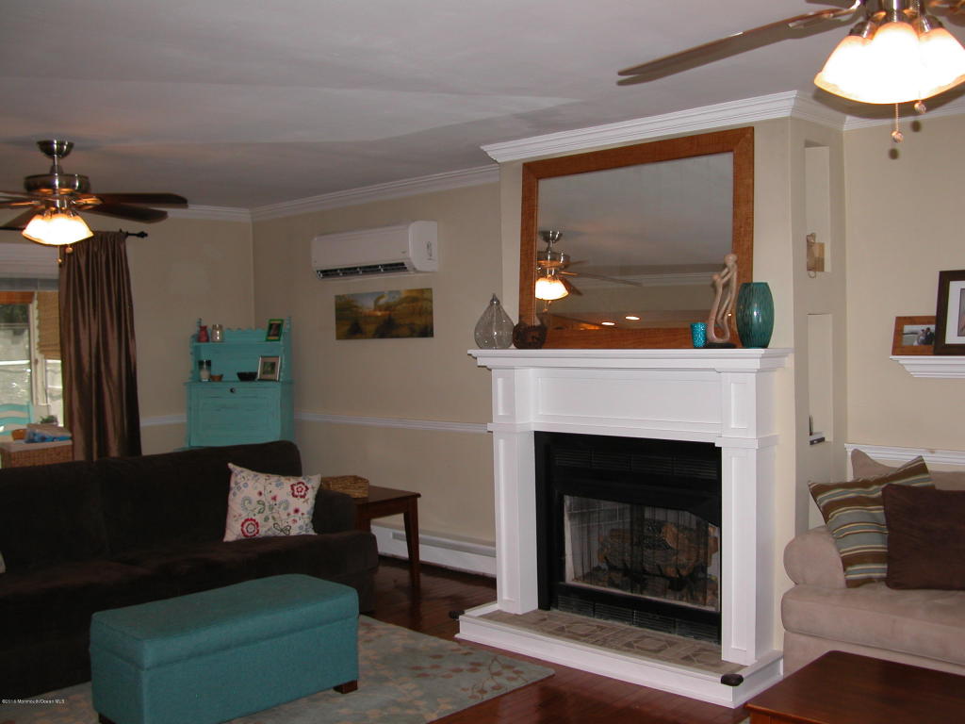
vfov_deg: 40.7
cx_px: 482
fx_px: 976
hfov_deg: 52.6
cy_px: 362
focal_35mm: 35
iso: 100
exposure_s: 1/60
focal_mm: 8.9
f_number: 2.8
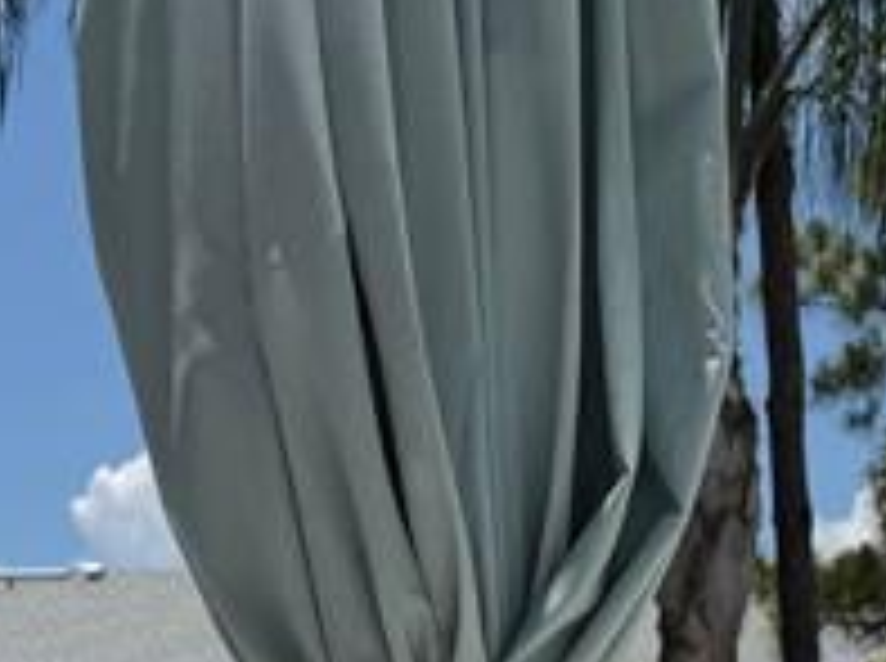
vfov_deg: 11.1
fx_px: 3194
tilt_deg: -1.7
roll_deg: -1.9
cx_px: 742
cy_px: 1135
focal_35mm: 125
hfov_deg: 15.7
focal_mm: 6.76
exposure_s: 1/14286
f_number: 1.78
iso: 100
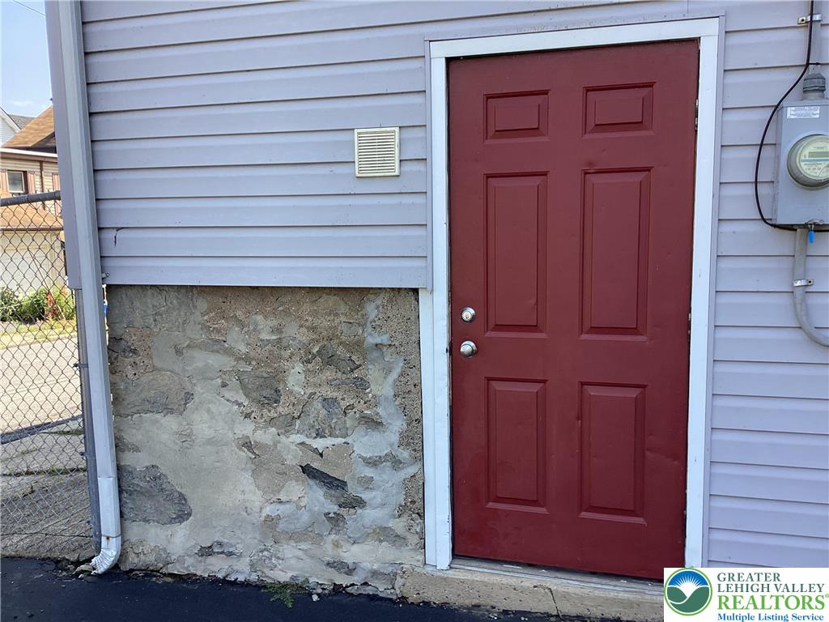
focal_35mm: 31
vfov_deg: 45.4
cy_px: 311
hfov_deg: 58.4
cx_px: 414
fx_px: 742
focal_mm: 3.3
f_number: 2.4
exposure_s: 1/190
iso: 25
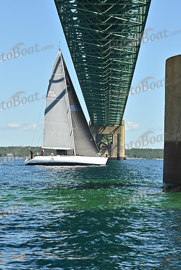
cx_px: 81
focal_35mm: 107
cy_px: 122
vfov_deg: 19.1
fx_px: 806
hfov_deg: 12.8
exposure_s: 1/1000
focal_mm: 95
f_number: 8
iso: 320
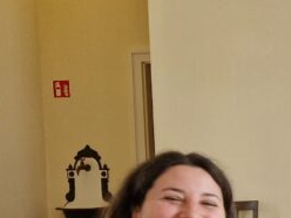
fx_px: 799
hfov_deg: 17.1
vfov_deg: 15.3
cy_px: 207
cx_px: 520
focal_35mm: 95
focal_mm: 5.4
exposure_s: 1/180
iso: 64
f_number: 1.8
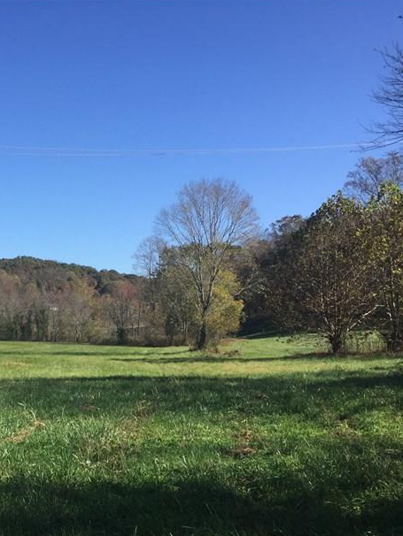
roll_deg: -2.8
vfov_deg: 38.6
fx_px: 760
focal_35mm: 49
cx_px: 4
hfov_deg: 28.0
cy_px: 335
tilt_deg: -0.2
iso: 32
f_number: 2.2
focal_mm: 4.15
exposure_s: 1/1236
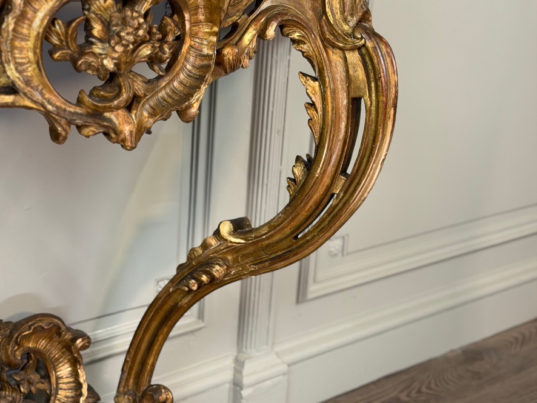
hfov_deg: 29.8
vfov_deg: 22.6
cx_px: 265
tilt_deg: -18.0
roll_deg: -3.4
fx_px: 1009
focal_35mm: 65
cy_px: 206
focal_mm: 6.76
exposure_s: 1/50
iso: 125
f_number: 1.78
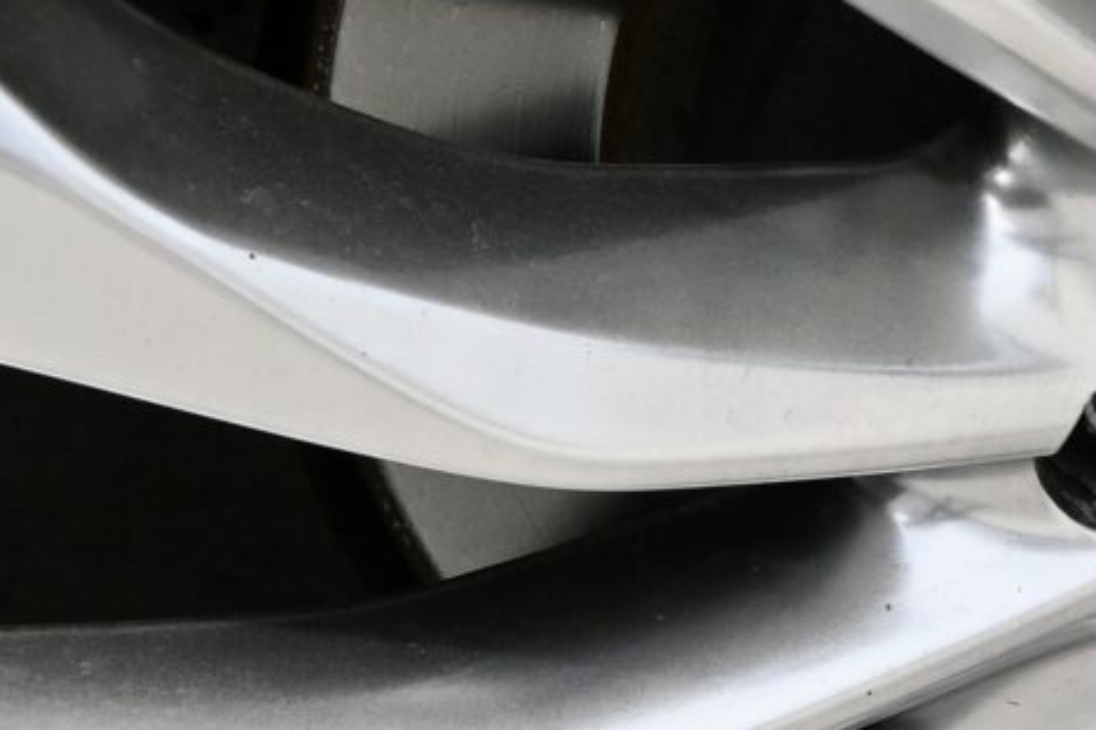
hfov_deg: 10.6
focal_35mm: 189
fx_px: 5745
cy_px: 408
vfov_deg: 7.3
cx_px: 1489
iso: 100
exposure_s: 1/320
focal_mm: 23
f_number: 6.3
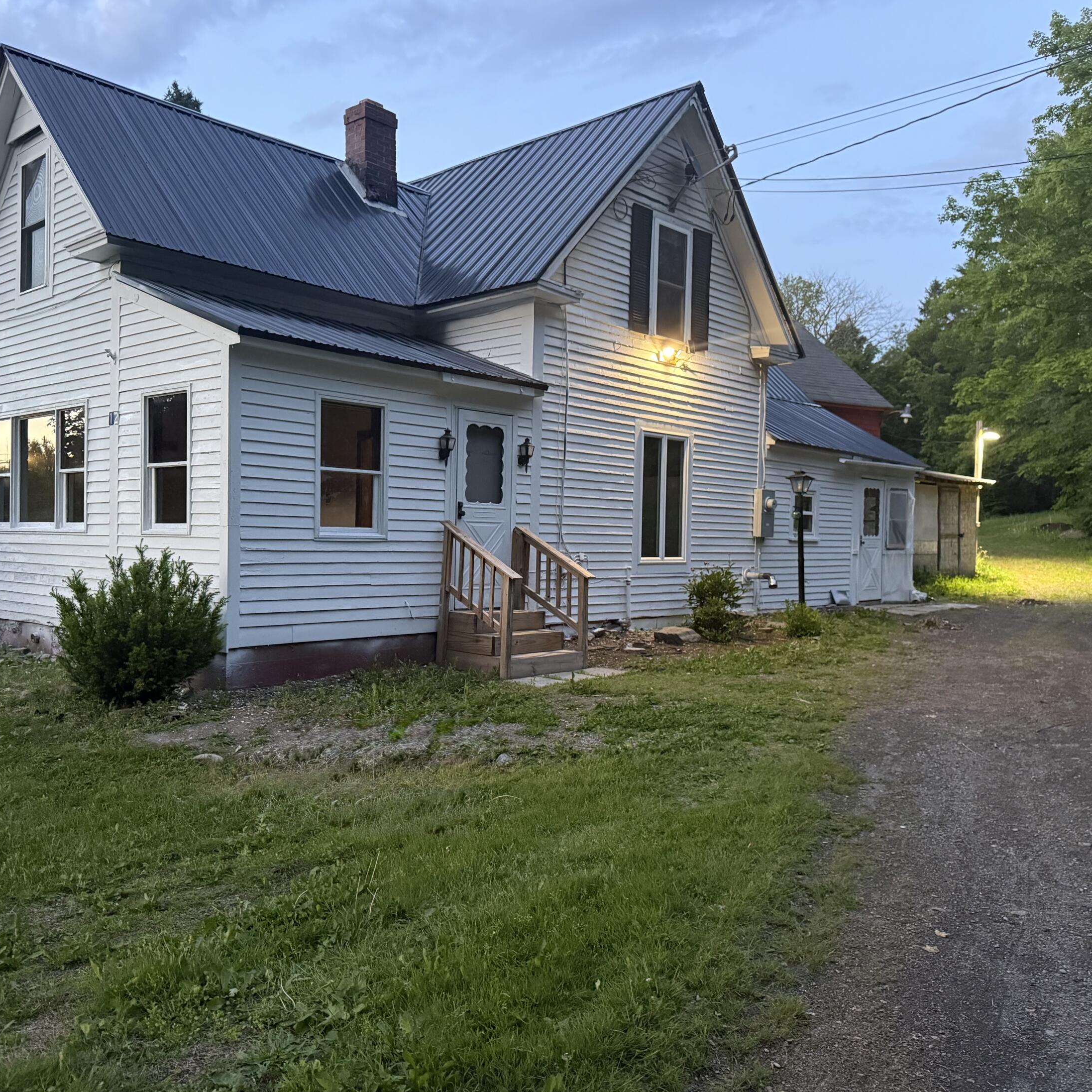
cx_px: 533
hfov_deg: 55.6
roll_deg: -0.5
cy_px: 556
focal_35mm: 29
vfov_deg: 55.6
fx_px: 1035
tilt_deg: -0.7
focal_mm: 6.76
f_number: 1.78
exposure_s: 1/40
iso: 1000
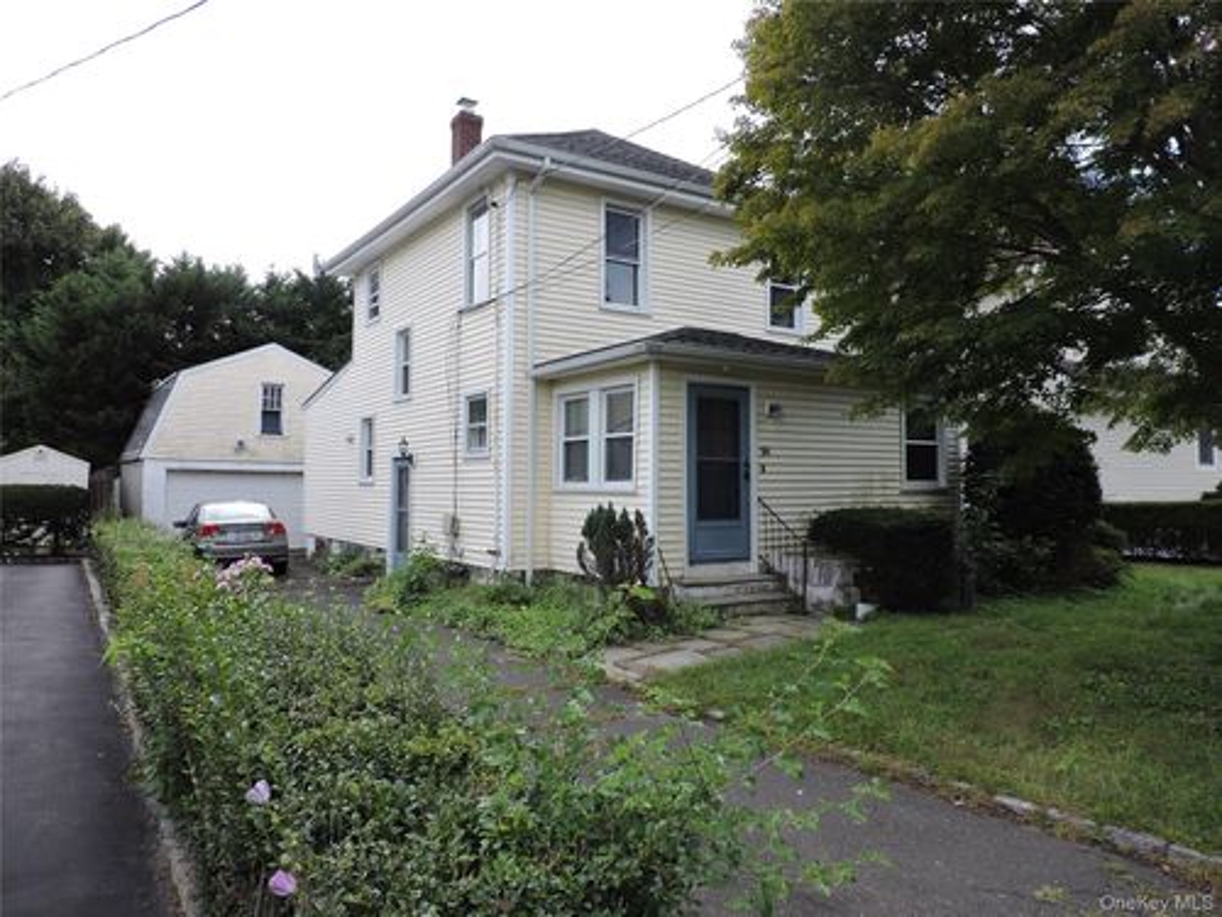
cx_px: 611
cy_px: 458
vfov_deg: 56.8
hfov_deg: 71.6
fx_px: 847
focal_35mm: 24
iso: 100
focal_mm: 4.3
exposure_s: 1/500
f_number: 3
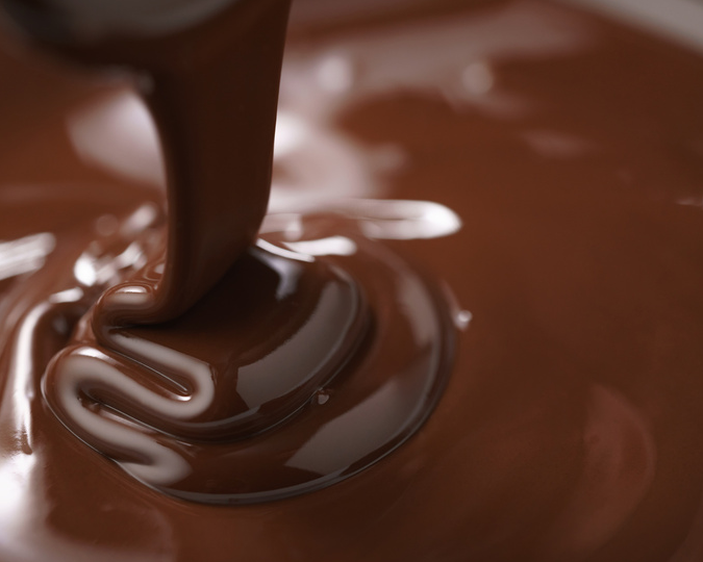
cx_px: 290
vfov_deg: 15.1
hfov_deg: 18.8
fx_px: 2122
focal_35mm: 102
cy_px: 282
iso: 800
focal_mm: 90
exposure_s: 1/640
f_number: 4.5
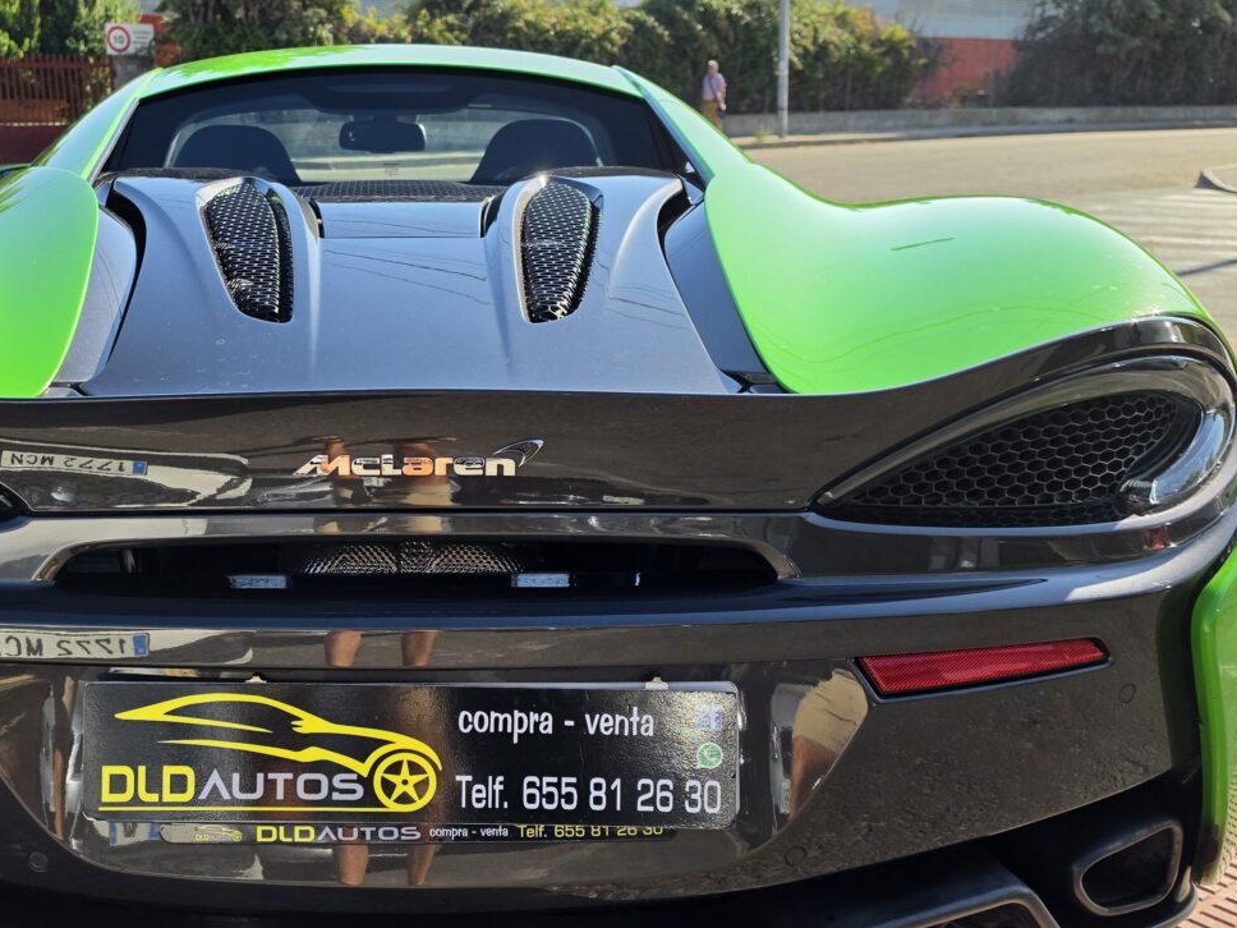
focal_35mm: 38
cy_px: 486
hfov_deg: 48.2
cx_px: 415
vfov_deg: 37.7
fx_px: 1358
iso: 64
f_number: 1.4
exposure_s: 1/5605
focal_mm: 6.5
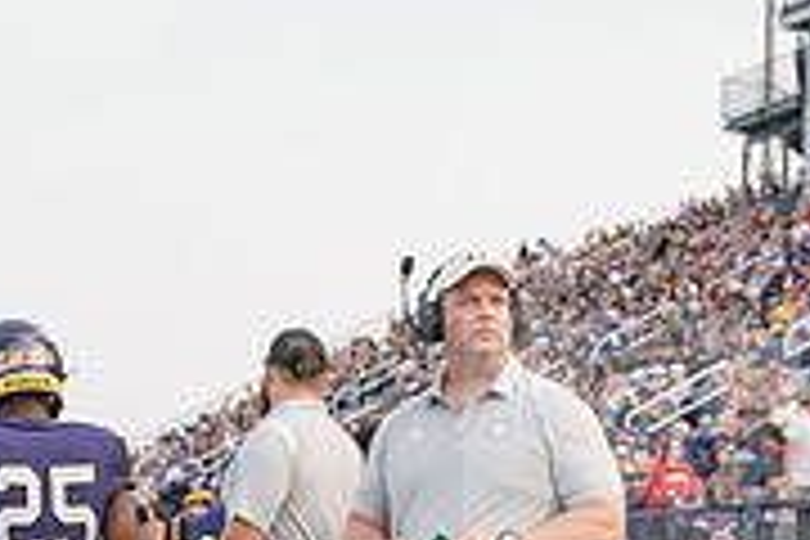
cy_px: 857
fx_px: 2025
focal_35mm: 90
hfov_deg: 22.6
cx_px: 328
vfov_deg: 14.0
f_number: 4.5
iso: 640
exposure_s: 1/400
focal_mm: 28
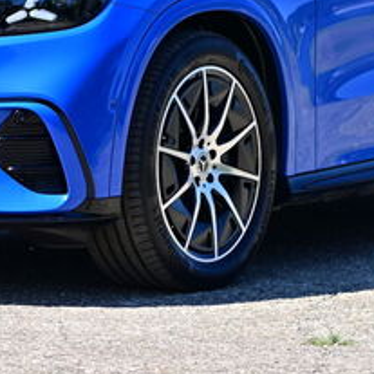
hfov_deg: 9.1
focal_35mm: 189
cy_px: 33
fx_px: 2310
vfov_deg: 9.2
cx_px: -116
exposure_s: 1/2000
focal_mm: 50
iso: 100
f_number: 2.5
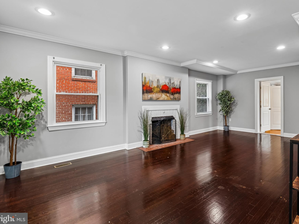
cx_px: 165
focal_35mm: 18
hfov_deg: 87.5
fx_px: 155
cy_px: 109
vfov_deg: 71.6
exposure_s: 1.3
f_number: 8
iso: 100
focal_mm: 16
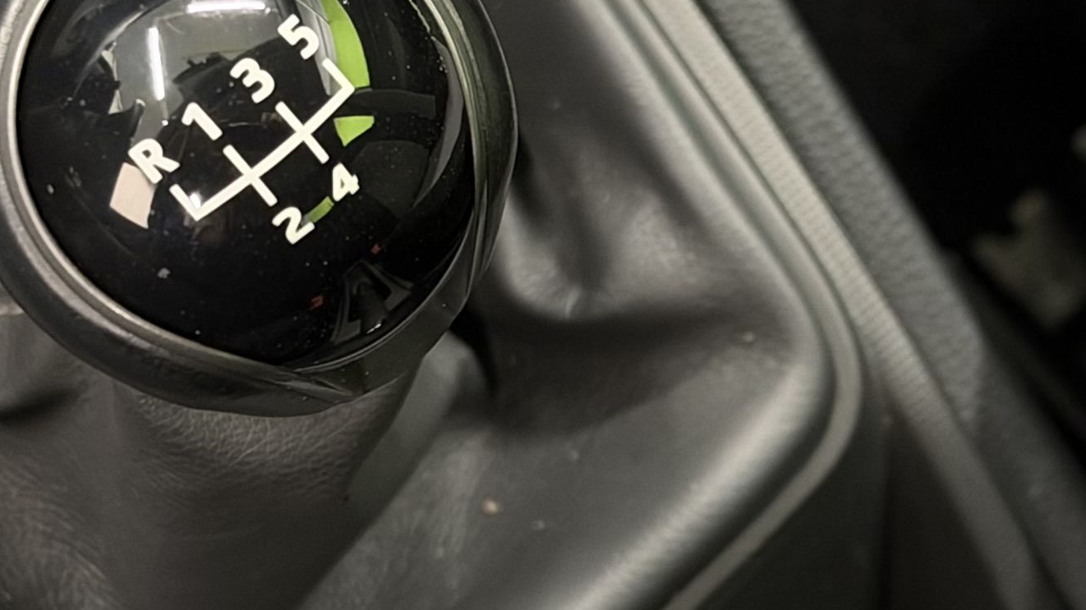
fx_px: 3253
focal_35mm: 113
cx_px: 734
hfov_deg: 18.9
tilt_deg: -75.7
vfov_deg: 10.7
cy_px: 429
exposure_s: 1/33
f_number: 1.48
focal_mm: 6.93
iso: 500
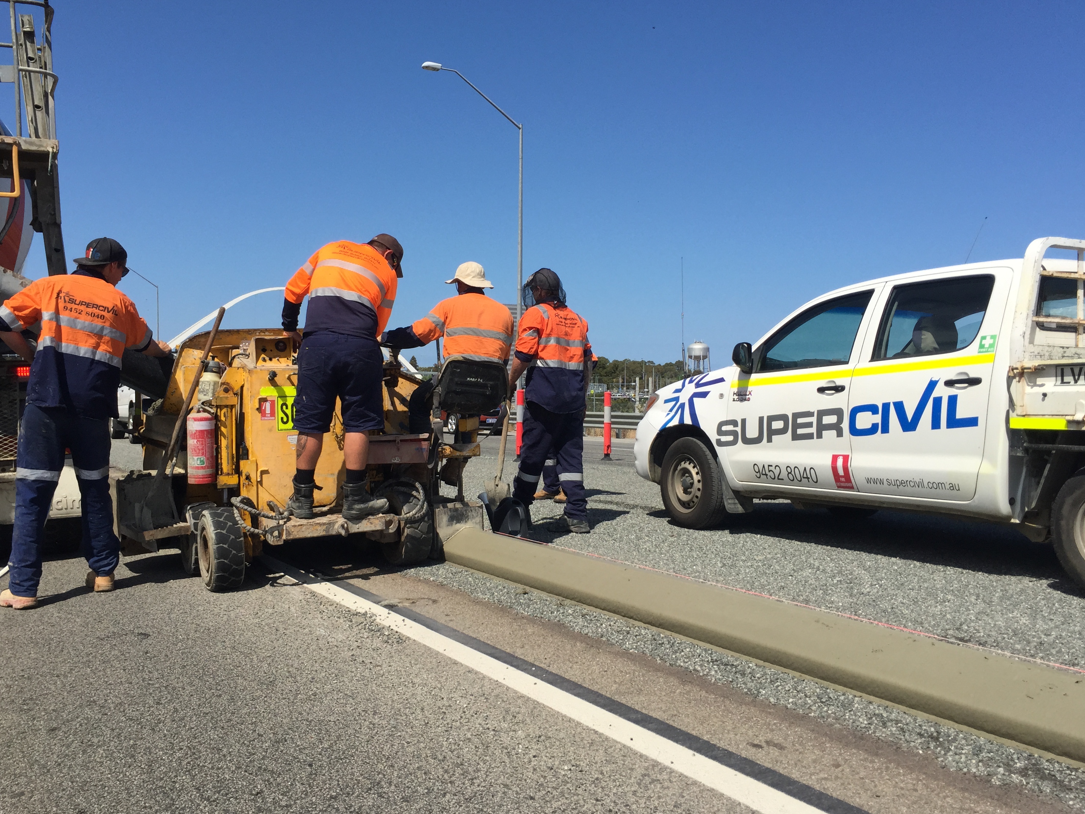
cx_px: 505
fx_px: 1003
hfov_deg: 56.8
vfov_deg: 44.2
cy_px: 392
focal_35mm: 32
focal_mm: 4.15
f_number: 2.2
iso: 32
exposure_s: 1/3300
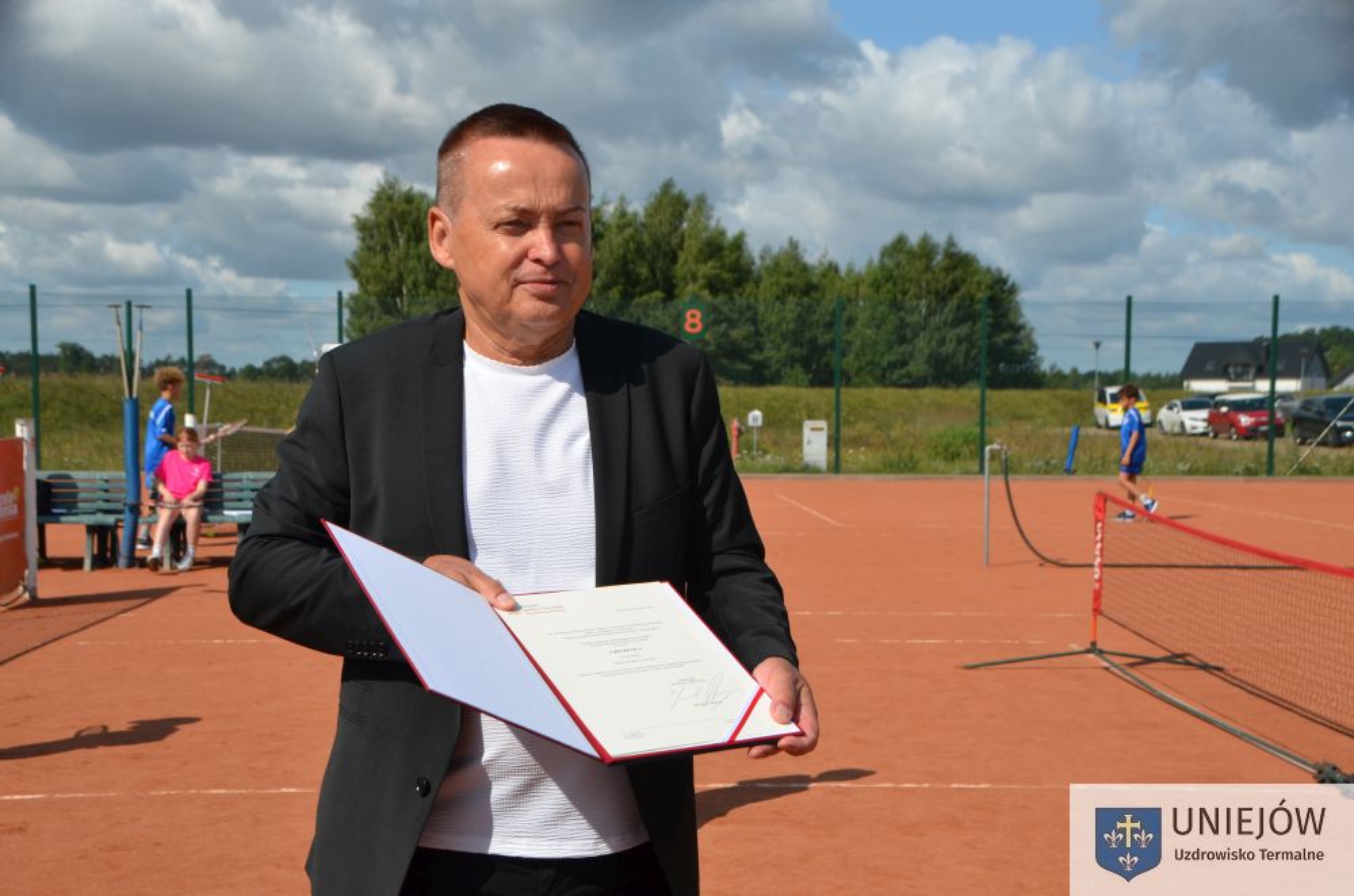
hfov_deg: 35.1
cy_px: 448
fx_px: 2139
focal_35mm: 57
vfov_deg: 23.7
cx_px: 677
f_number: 9
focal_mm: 38
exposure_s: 1/320
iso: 100
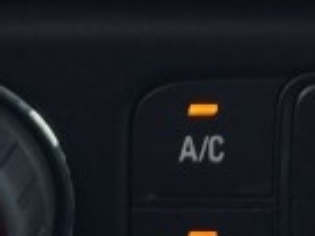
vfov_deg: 7.5
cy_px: -429
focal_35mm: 179
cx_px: 476
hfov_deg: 10.7
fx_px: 1627
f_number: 1.7
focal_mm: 6.3
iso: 50
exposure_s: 1/180
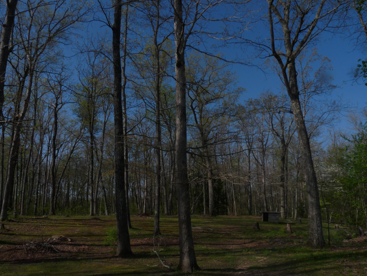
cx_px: 184
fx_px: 286
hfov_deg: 65.3
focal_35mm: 27
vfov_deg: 51.4
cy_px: 138
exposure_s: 1/800
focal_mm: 4.8
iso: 100
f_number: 6.3
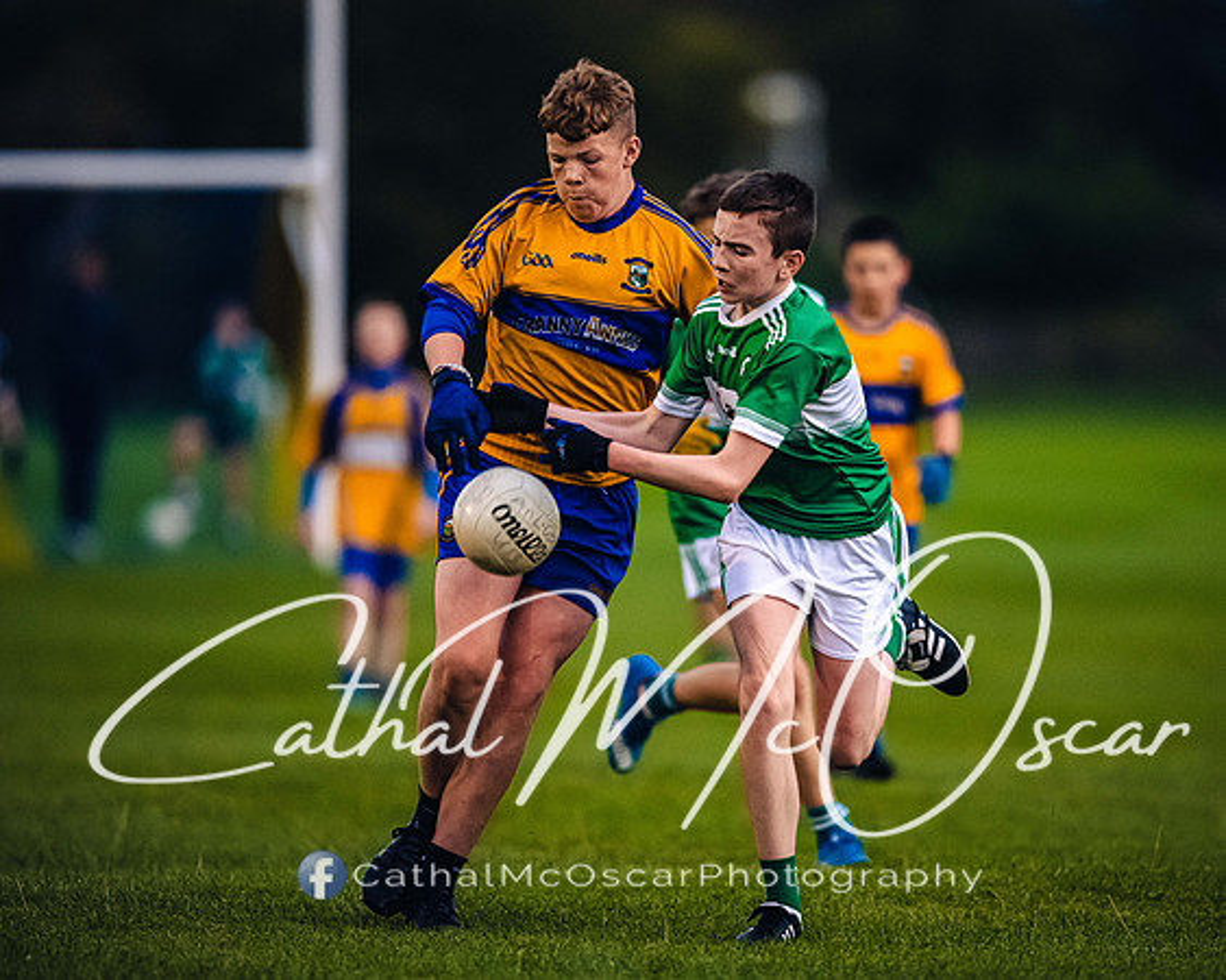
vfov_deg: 3.1
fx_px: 18109
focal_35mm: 499
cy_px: 488
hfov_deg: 3.9
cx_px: 736
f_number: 2.8
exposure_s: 1/500
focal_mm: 400
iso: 3200
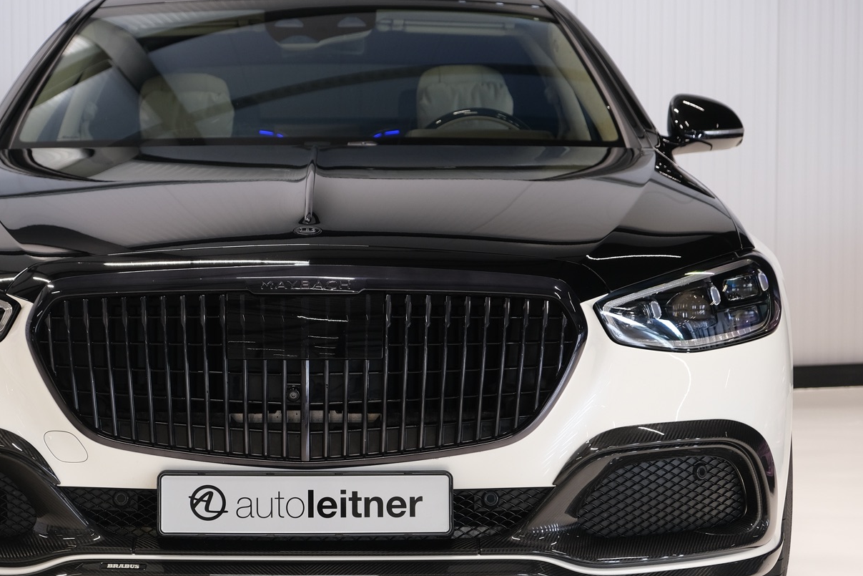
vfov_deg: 13.4
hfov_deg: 20.0
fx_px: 2445
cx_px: 302
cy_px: 327
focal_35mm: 102
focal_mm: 50.5
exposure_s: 1/14
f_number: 4
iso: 500
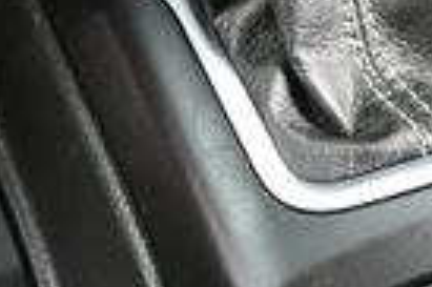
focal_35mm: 140
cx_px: 132
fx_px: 1678
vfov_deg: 9.5
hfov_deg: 14.6
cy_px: -151
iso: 1000
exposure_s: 1/125
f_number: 3.8
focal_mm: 20
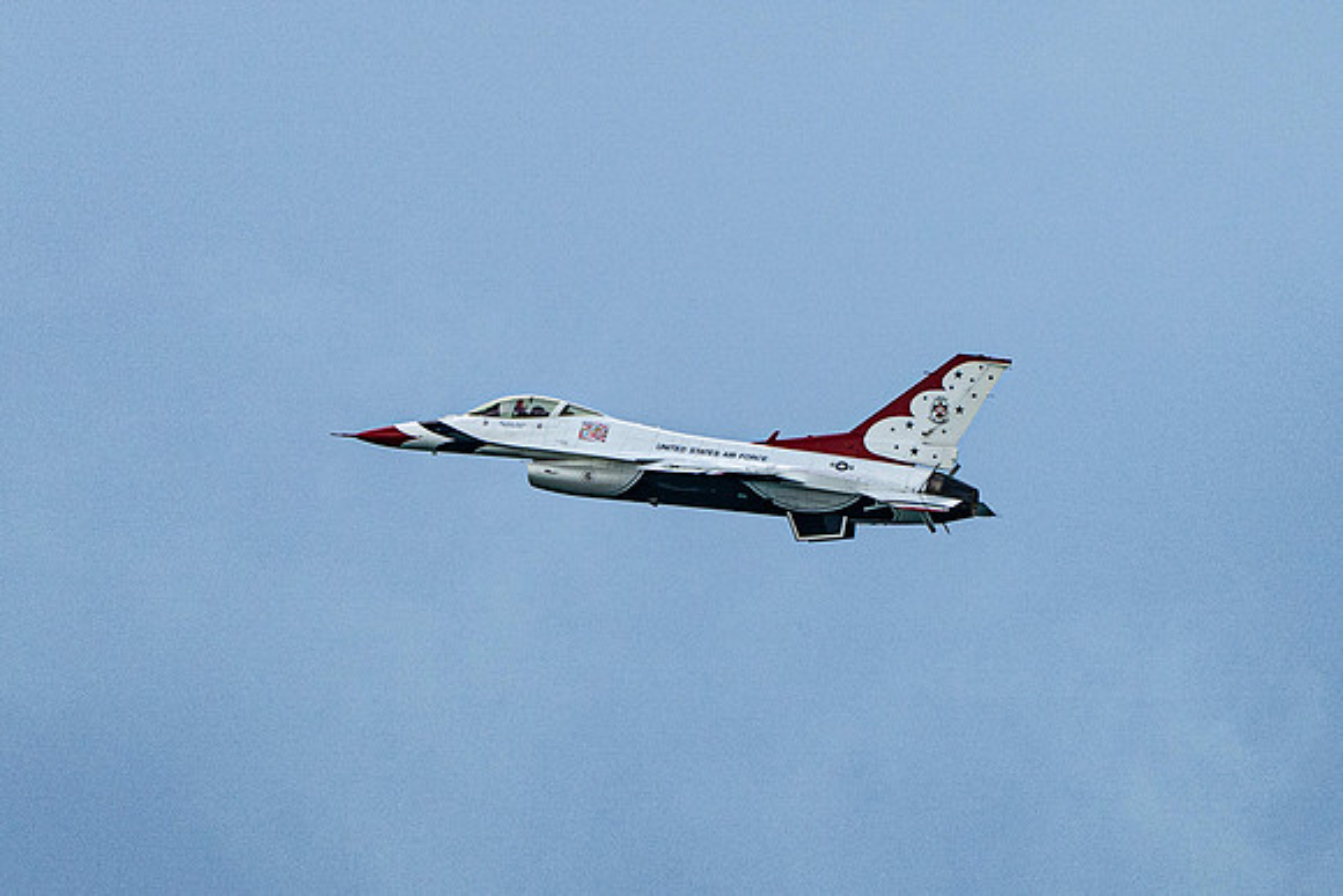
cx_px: 397
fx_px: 31658
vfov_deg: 1.6
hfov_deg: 2.4
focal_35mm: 848
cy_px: 490
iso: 800
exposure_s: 1/1600
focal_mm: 400
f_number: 10
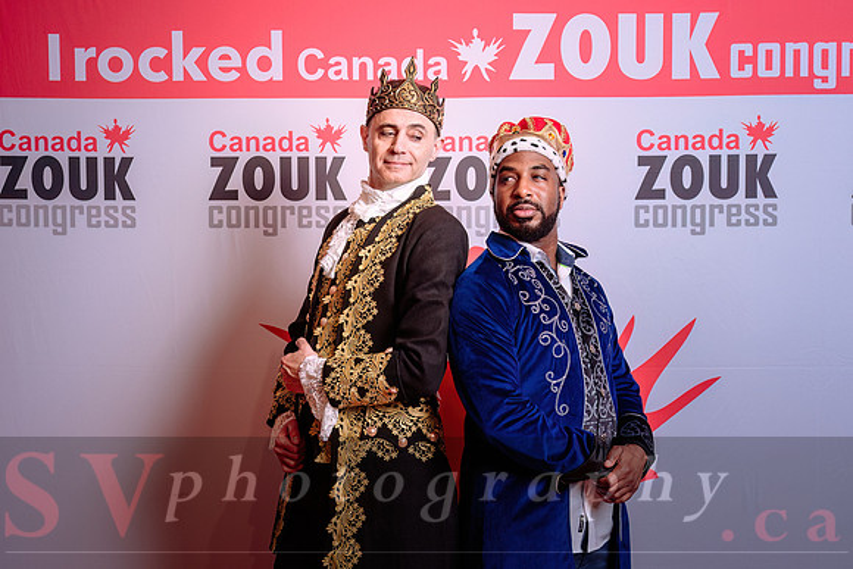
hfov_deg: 38.0
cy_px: 285
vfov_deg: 25.9
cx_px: 416
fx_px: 1237
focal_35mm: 52
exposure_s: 1/160
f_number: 4.5
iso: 200
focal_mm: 50
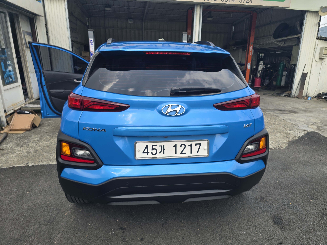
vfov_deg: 58.9
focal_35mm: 23
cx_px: 164
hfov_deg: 73.9
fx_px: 217
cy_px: 122
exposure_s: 1/237
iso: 12
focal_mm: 6.3
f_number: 1.7
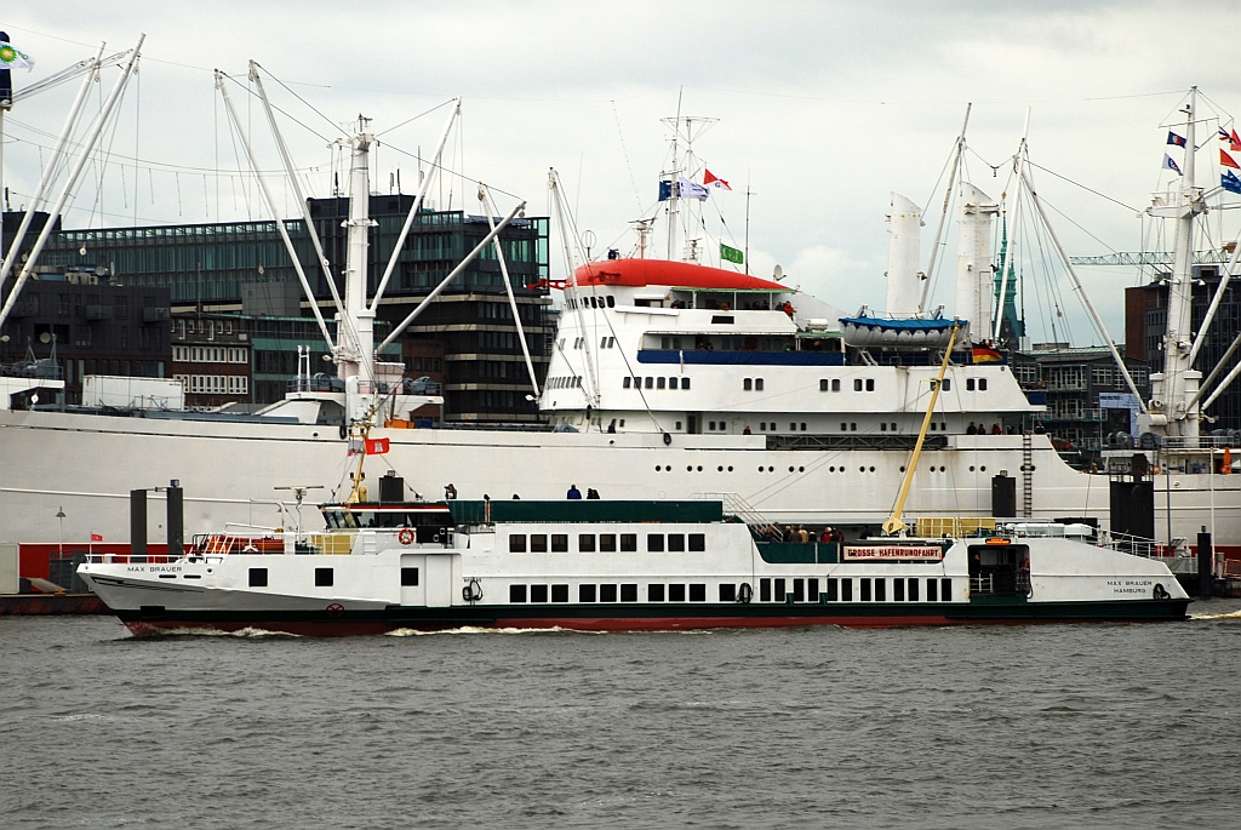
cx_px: 620
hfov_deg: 17.0
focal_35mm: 120
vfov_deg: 11.4
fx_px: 4141
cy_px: 415
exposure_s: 1/125
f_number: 5.6
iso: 100
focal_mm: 80
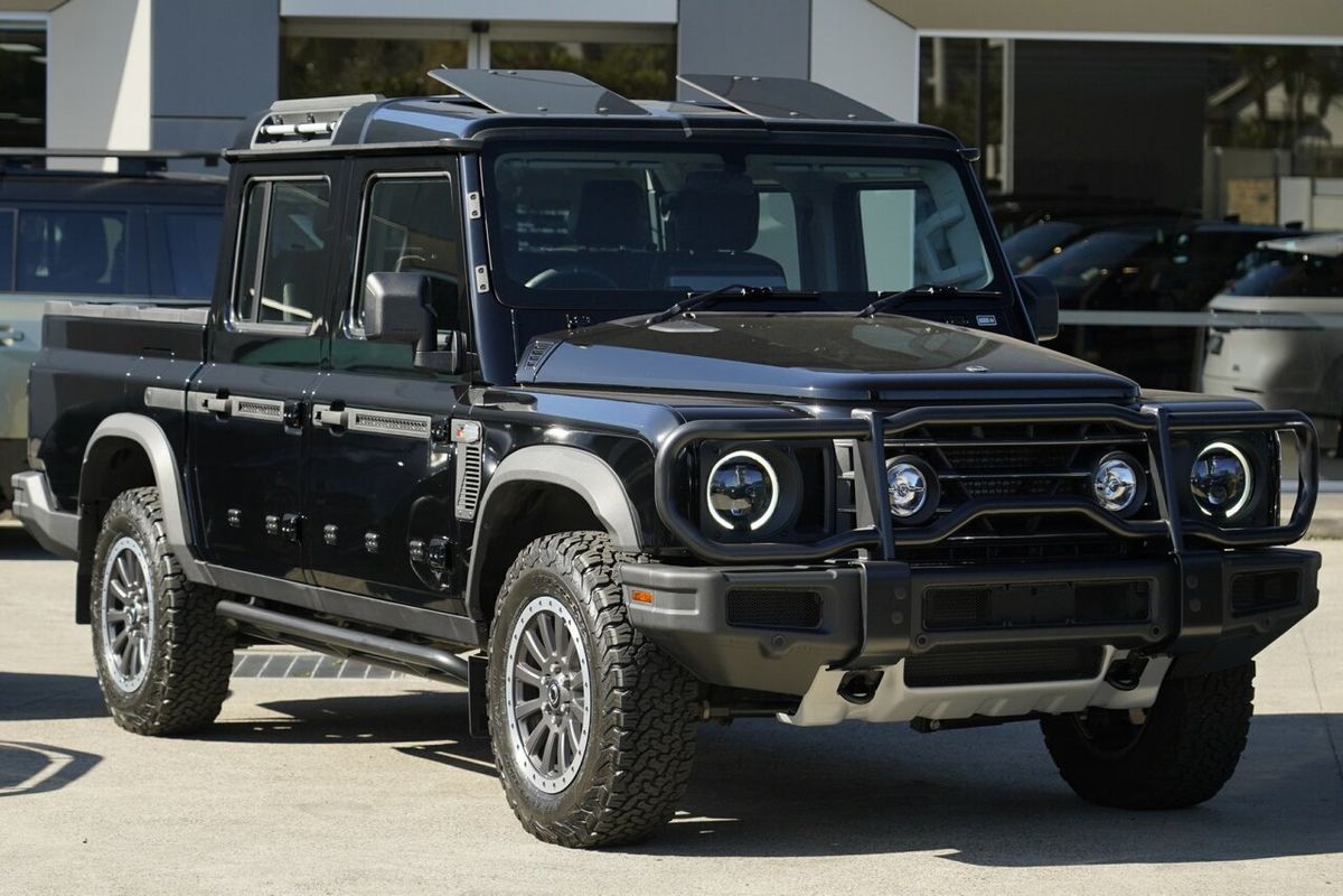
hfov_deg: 21.5
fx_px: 3544
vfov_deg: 14.4
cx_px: 672
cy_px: 448
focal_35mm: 95
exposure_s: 1/1600
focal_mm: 95
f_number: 5
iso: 1000
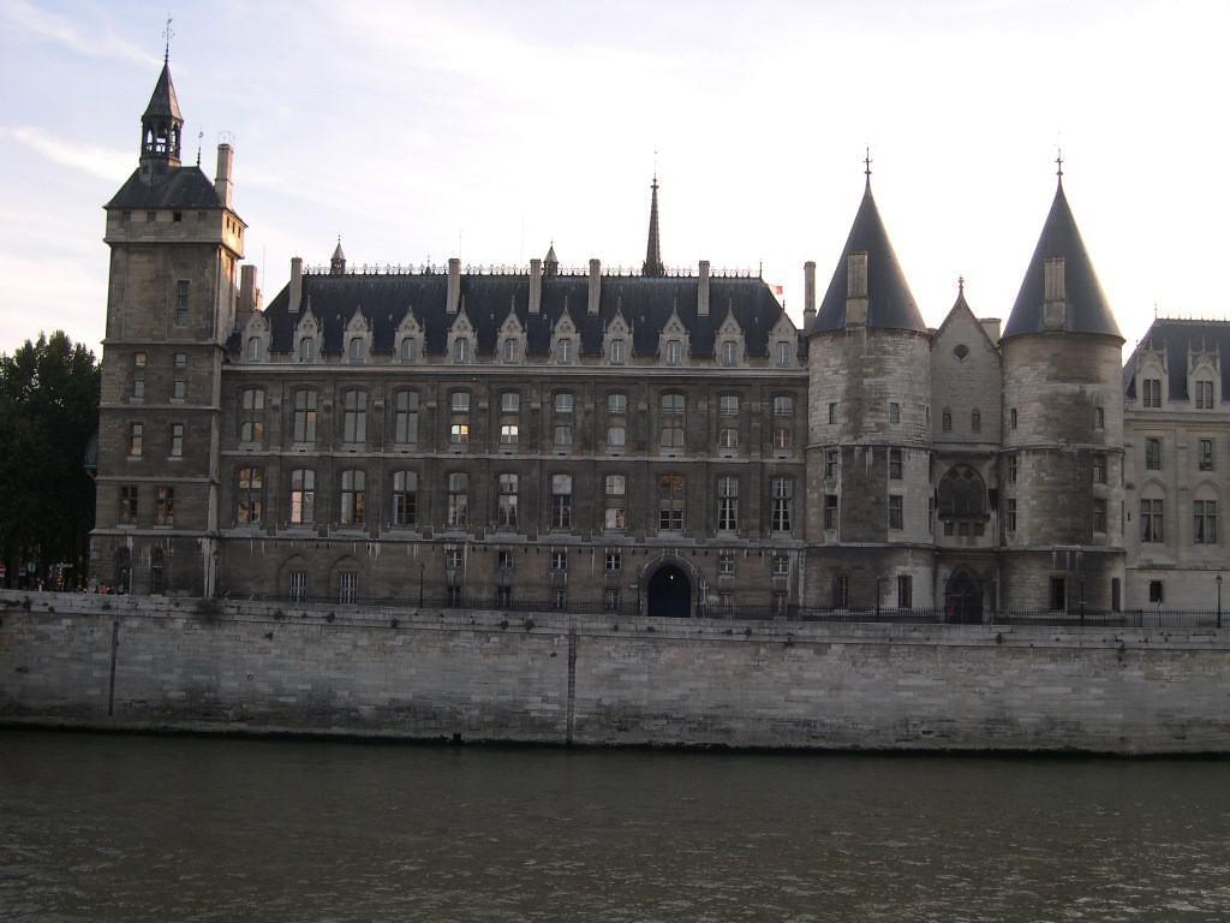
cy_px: 462
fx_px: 1492
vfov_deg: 34.3
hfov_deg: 44.8
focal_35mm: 42
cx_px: 615
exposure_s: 1/291
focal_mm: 9
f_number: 2.9
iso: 100
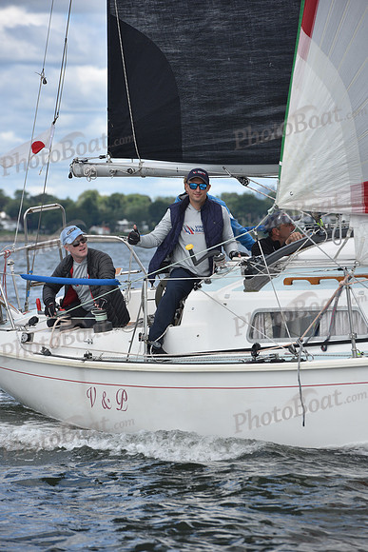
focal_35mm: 200
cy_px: 276
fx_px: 3065
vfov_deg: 10.3
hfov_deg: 6.9
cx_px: 184
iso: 250
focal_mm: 200
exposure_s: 1/800
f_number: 8
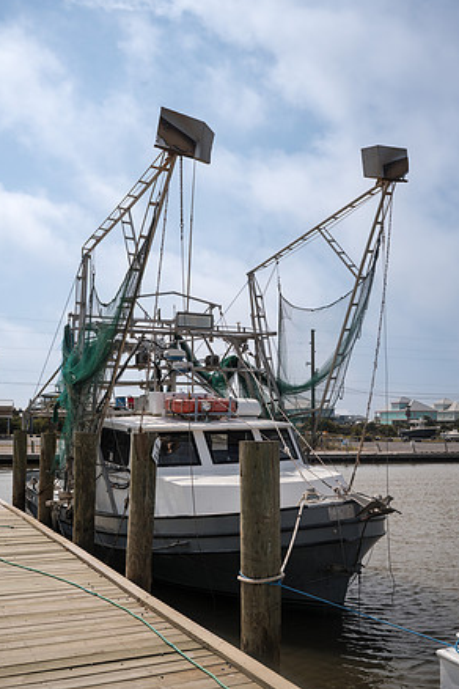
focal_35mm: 36
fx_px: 688
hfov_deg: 36.9
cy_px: 348
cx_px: 228
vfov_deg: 53.1
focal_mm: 35
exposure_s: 1/1000
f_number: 11
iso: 200
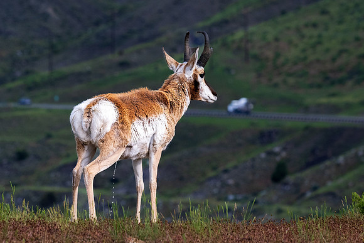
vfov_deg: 2.9
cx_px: 148
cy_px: 95
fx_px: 4741
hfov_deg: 4.4
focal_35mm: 469
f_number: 10
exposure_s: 1/1000
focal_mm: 320
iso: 1400
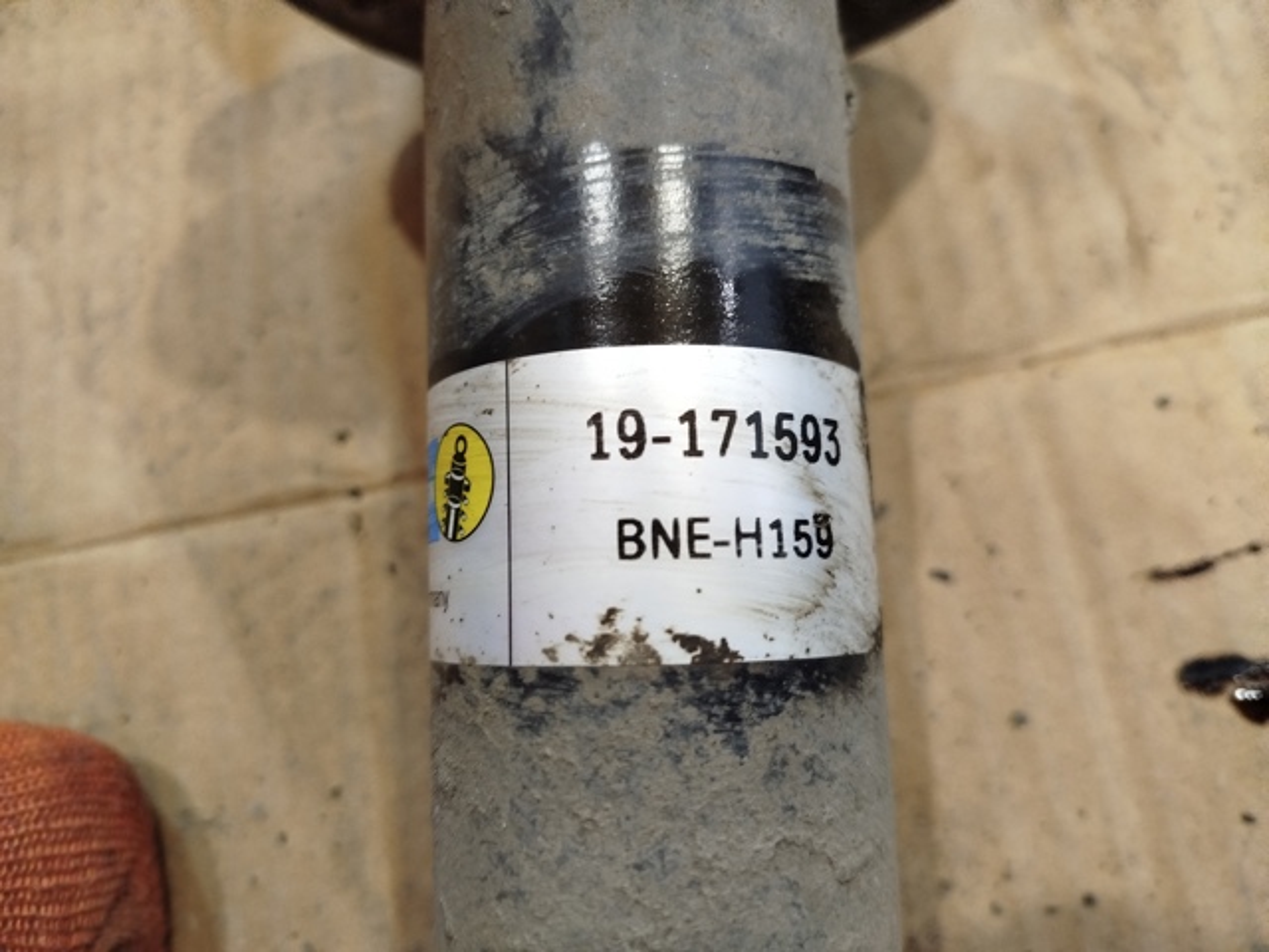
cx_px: 634
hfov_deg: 71.6
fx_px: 880
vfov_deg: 56.8
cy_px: 476
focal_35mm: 24
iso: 800
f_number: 1.7
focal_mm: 5.31
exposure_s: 1/33
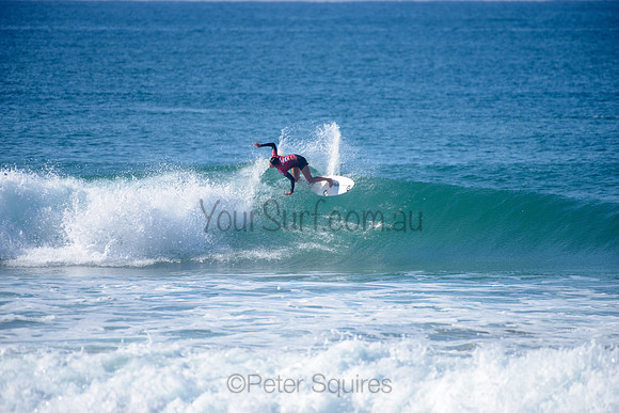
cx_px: 310
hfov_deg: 4.1
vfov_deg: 2.8
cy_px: 206
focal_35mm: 500
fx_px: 8600
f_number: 5.6
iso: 125
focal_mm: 500
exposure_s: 1/2000
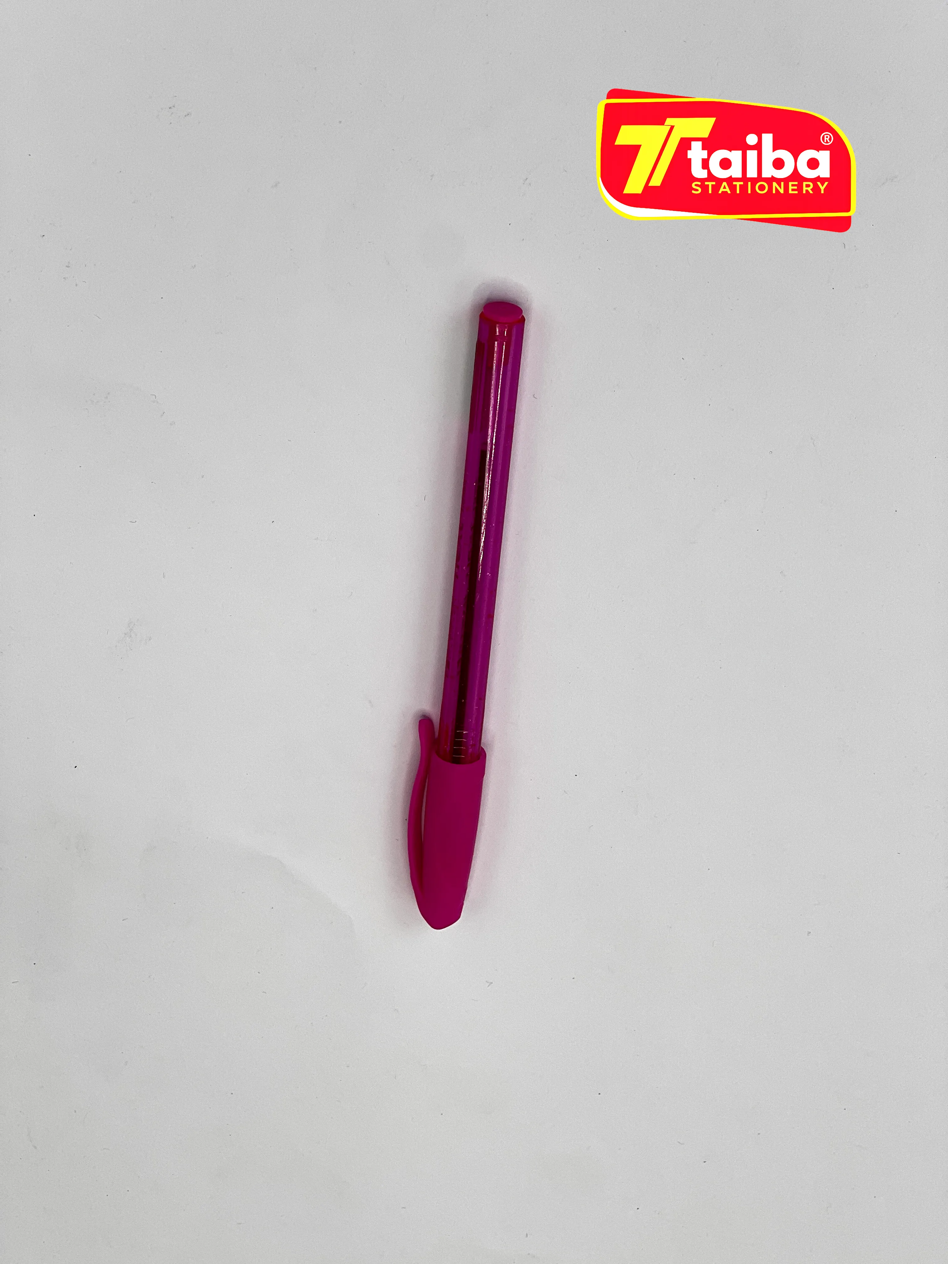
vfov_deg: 25.3
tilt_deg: -61.3
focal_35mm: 77
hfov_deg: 19.1
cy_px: 632
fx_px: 2812
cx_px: 474
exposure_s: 1/428
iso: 32
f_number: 2.8
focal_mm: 9
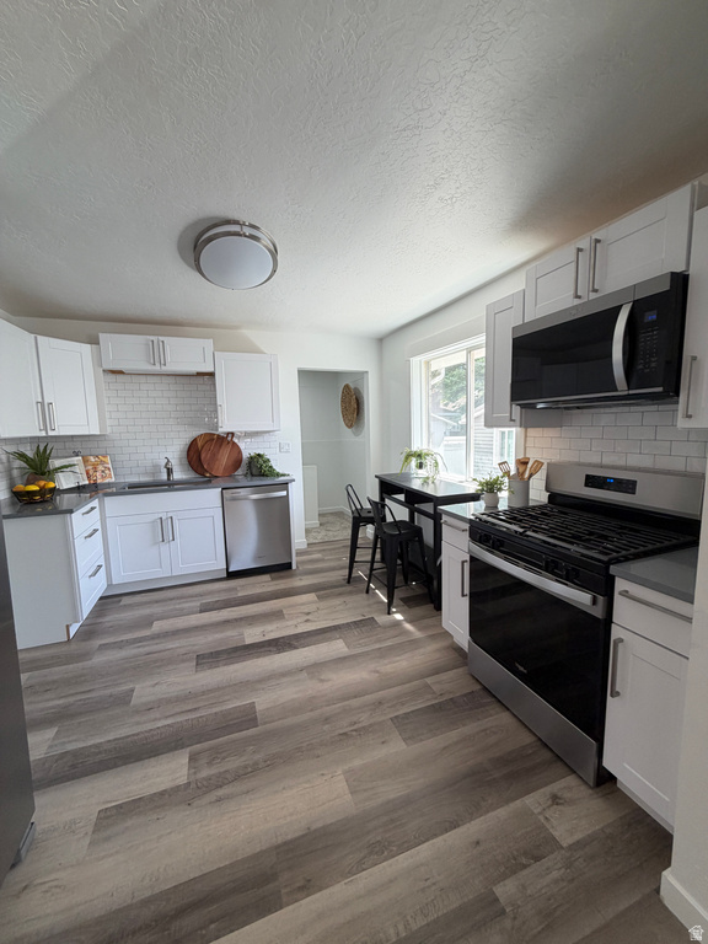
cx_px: 354
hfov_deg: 85.7
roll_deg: +0.3
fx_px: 382
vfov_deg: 102.1
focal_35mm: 14
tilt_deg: -7.4
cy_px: 472
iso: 125
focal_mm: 2.22
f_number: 2.2
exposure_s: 1/120
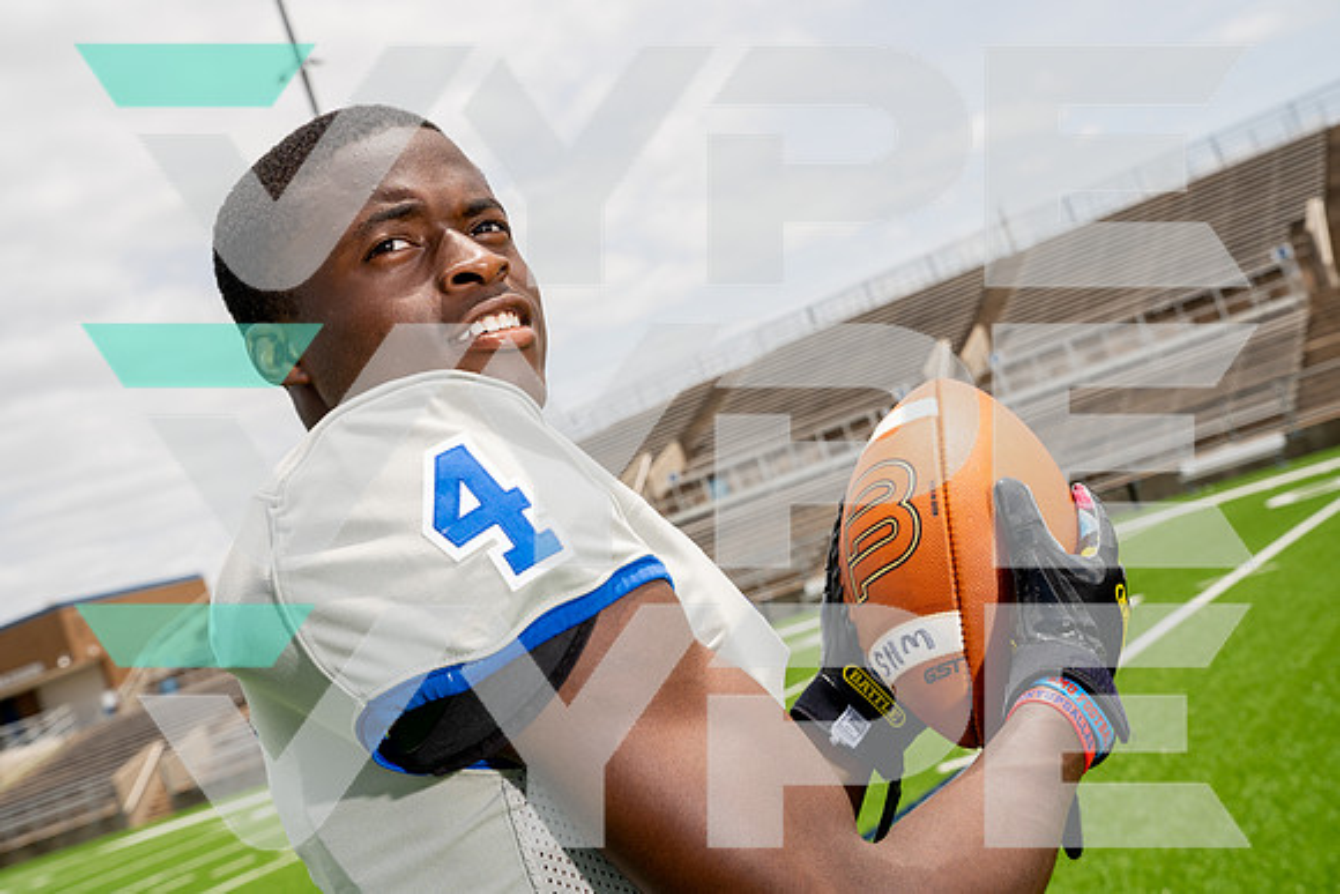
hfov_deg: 40.3
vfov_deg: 27.5
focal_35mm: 49
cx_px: 670
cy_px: 447
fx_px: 1824
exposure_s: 1/250
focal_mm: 49
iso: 100
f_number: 8
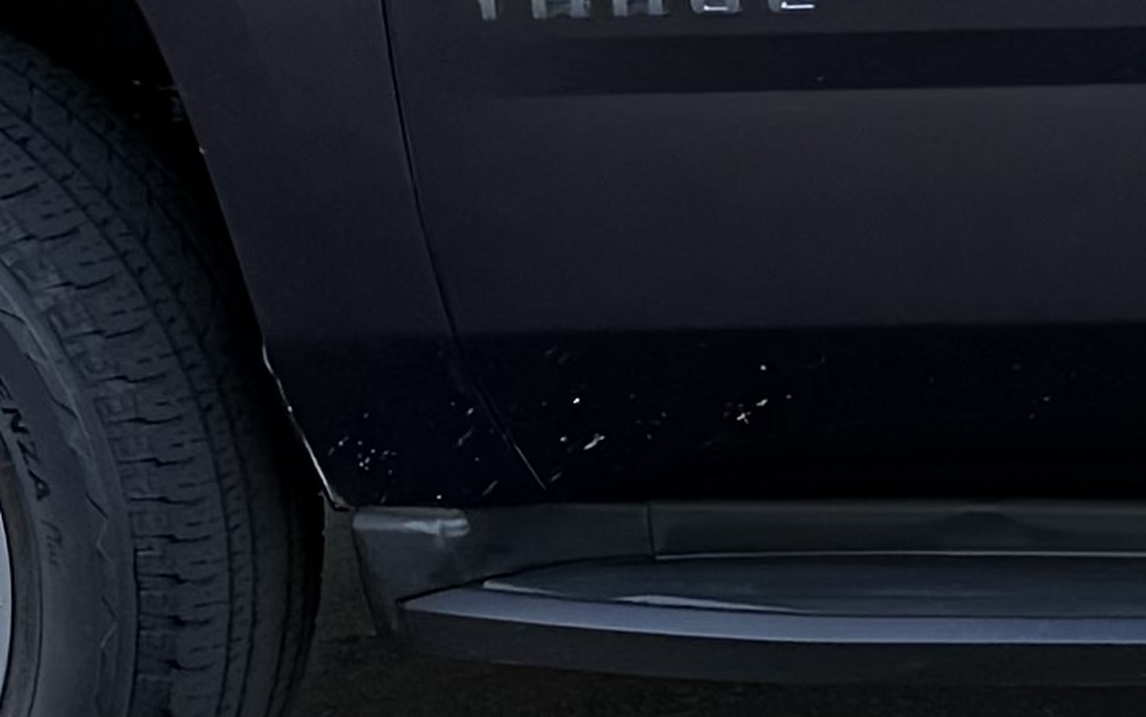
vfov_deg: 6.5
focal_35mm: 202
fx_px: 6311
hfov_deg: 9.7
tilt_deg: -8.1
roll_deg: -0.1
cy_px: -81
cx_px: 2260
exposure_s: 1/353
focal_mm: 6.76
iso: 80
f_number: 1.78
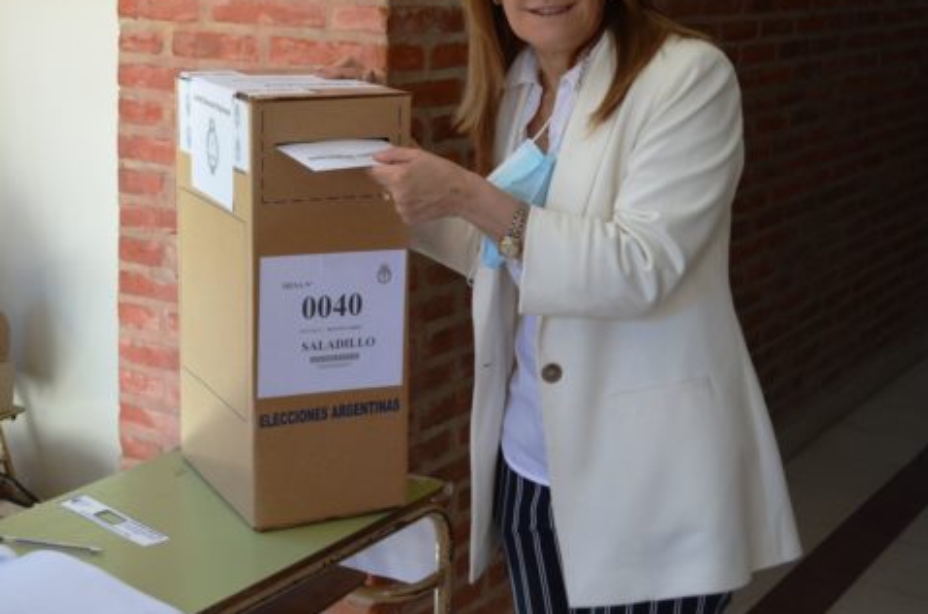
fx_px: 1569
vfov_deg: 22.0
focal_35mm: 61
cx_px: 411
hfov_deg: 32.9
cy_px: 173
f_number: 5.6
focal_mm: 28
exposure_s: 1/125
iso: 400
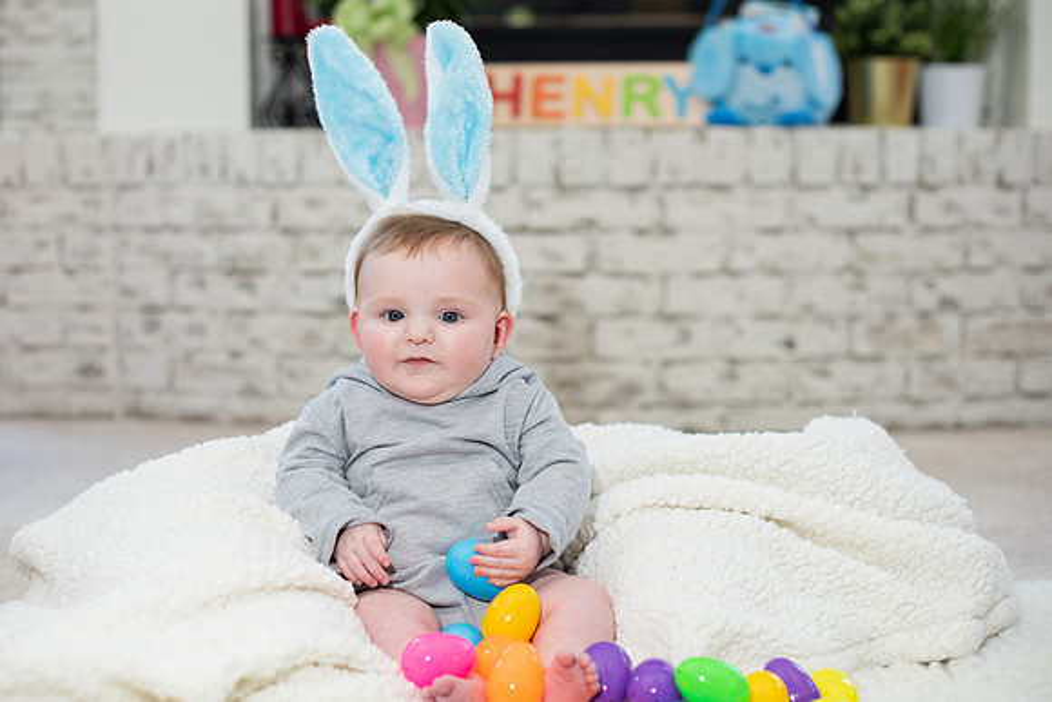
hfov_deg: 34.6
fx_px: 1684
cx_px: 450
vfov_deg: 23.5
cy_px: 318
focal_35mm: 58
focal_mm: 50
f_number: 2.5
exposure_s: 1/250
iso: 160
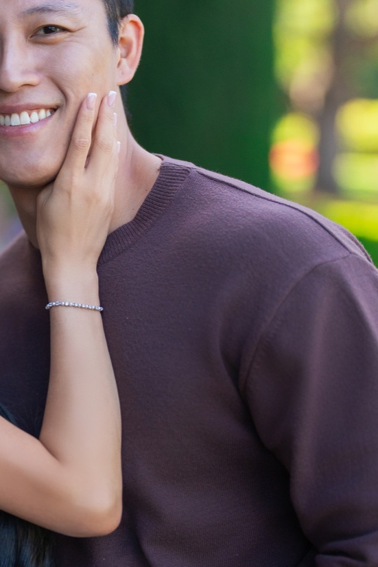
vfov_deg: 16.8
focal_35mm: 121
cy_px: 441
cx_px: 11
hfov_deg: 11.2
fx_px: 1905
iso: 640
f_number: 1.2
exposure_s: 1/500
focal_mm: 50
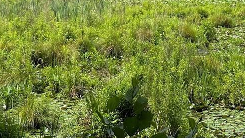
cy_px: -38
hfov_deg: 19.5
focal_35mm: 109
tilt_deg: -1.2
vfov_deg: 10.9
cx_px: 179
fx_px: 708
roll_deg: -0.3
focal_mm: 6.86
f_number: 1.78
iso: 64
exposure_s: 1/2410
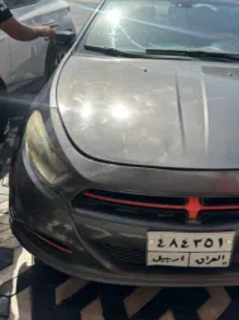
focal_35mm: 38
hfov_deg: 36.5
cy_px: 106
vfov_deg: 48.2
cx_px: 186
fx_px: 351
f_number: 1.78
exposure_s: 1/3597
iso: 80
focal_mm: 6.86
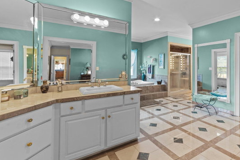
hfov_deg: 85.4
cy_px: 69
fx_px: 127
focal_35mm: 19
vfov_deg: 64.4
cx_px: 148
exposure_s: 1/1.25
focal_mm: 14
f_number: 8
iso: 250
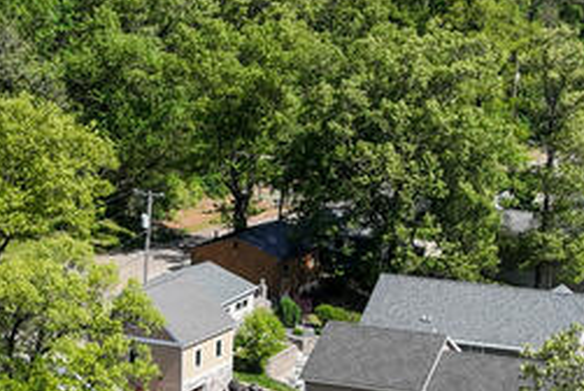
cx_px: 81
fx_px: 2128
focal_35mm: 131
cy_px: 504
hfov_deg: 15.5
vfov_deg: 10.3
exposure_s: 1/2000
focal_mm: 12.29
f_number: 2.8
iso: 100
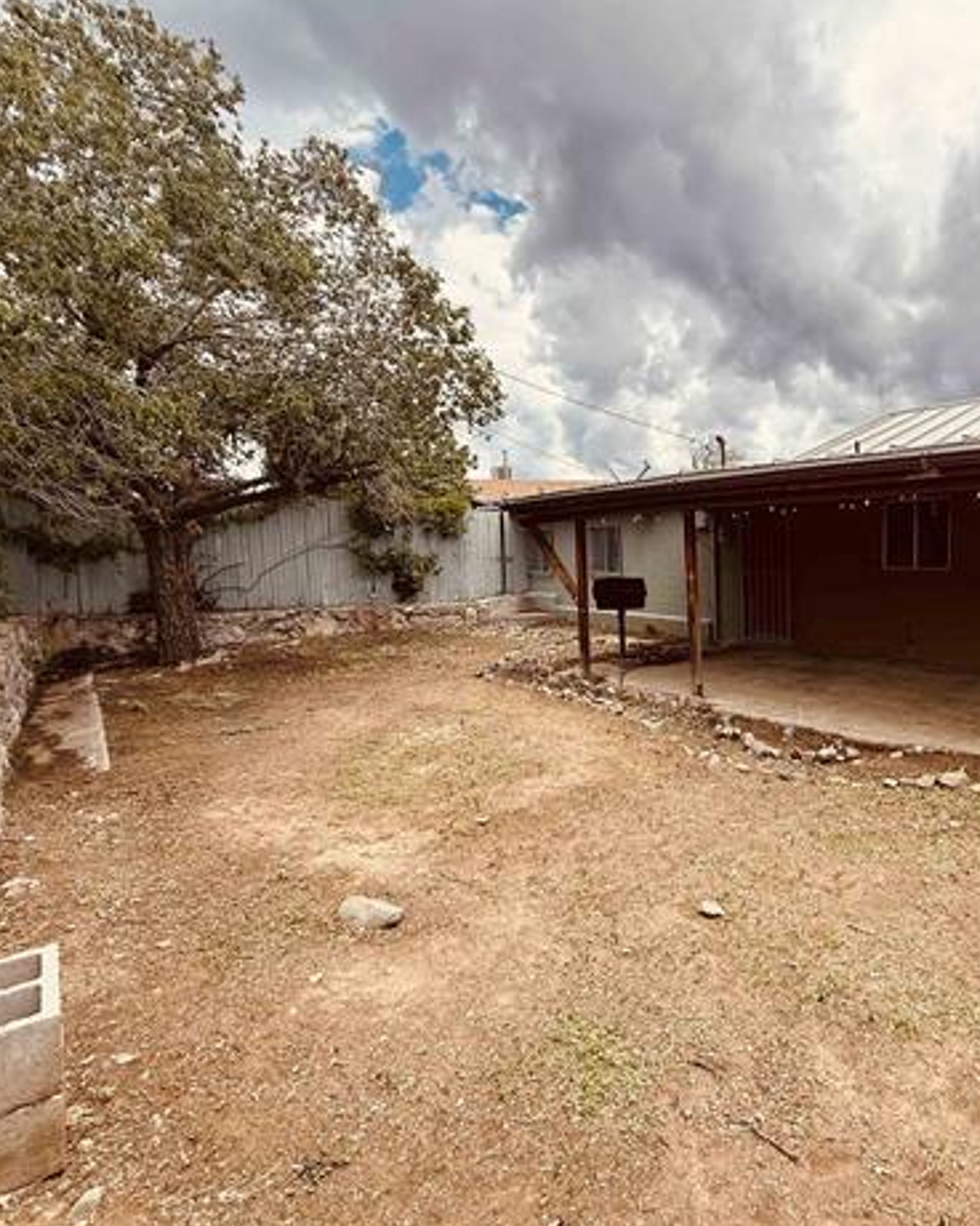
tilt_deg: -6.1
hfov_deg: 67.2
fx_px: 689
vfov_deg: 83.3
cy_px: 618
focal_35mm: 19
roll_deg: +0.0
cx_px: 711
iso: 50
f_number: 2.2
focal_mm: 2.22
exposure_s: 1/1033
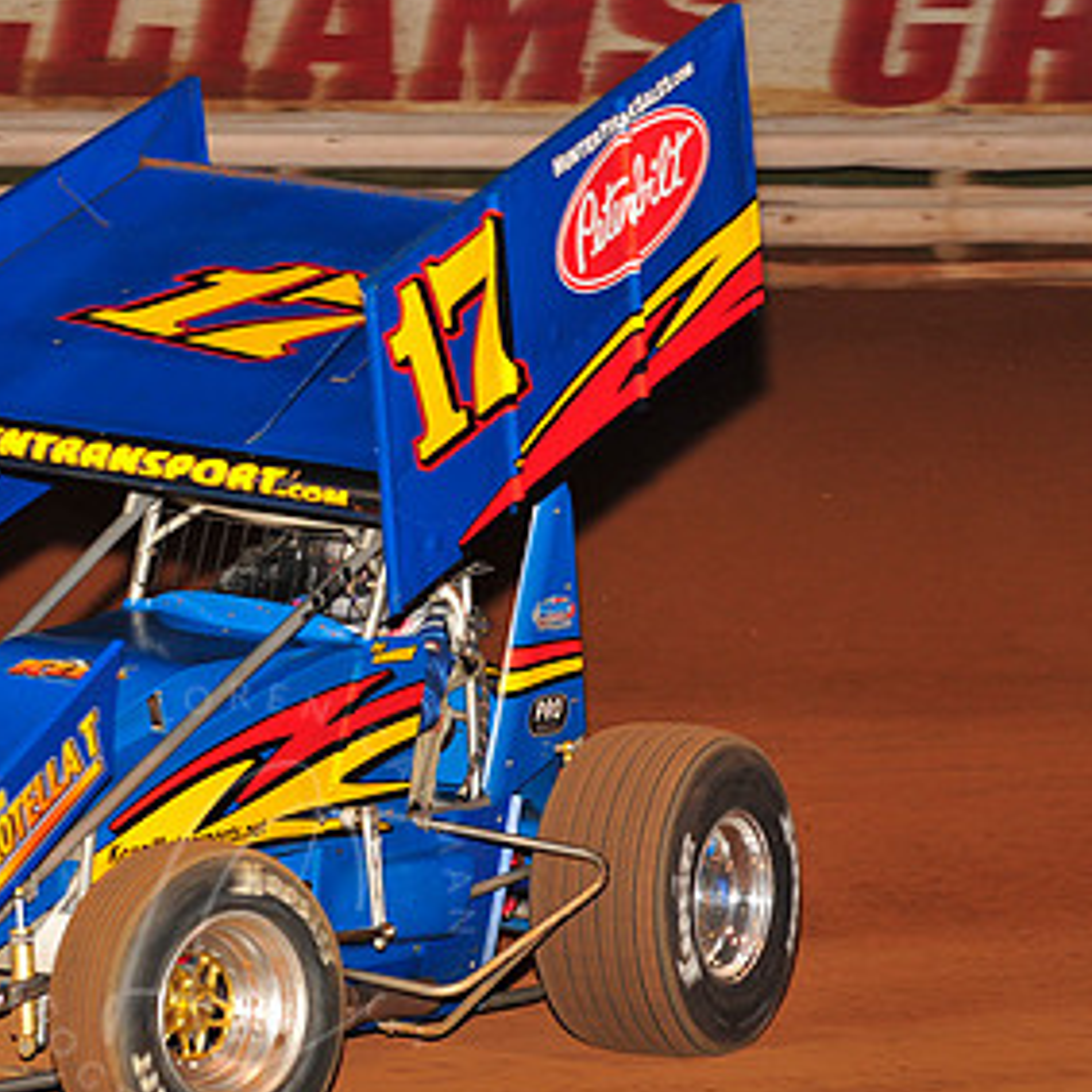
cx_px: 239
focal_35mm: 195
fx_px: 6960
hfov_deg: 9.0
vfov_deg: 9.0
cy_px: 560
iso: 1000
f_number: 6.3
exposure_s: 1/320
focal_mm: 112
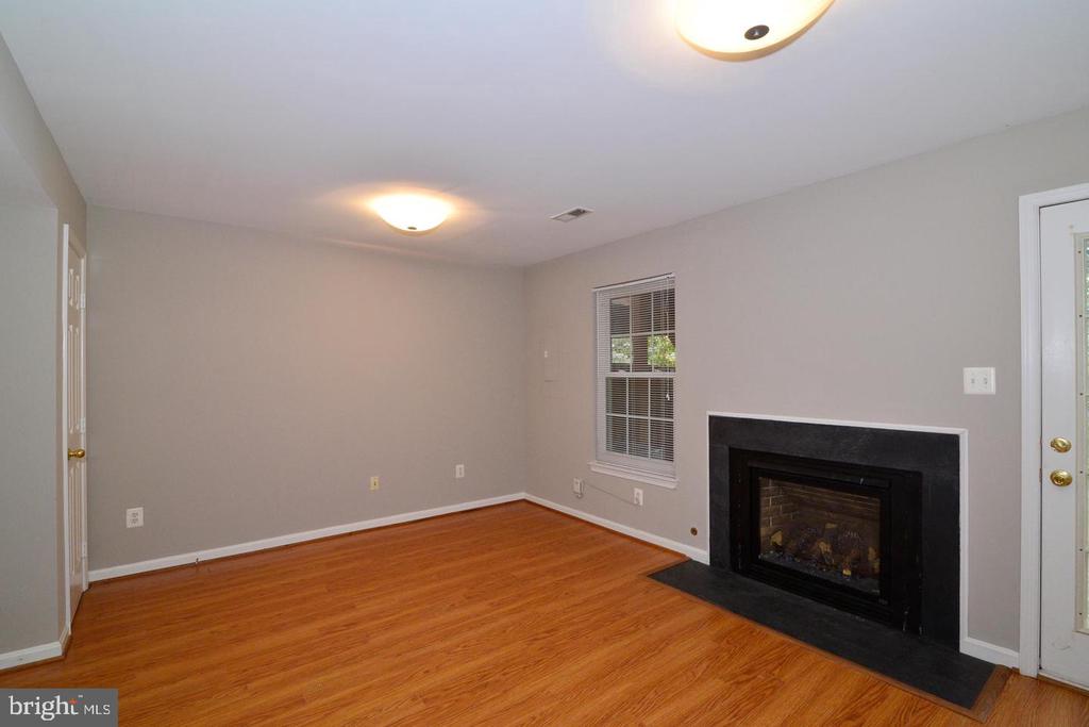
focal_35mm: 16
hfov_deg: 96.7
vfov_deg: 73.8
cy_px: 364
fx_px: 484
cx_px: 544
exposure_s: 1/80
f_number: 6.3
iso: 2000
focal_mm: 16
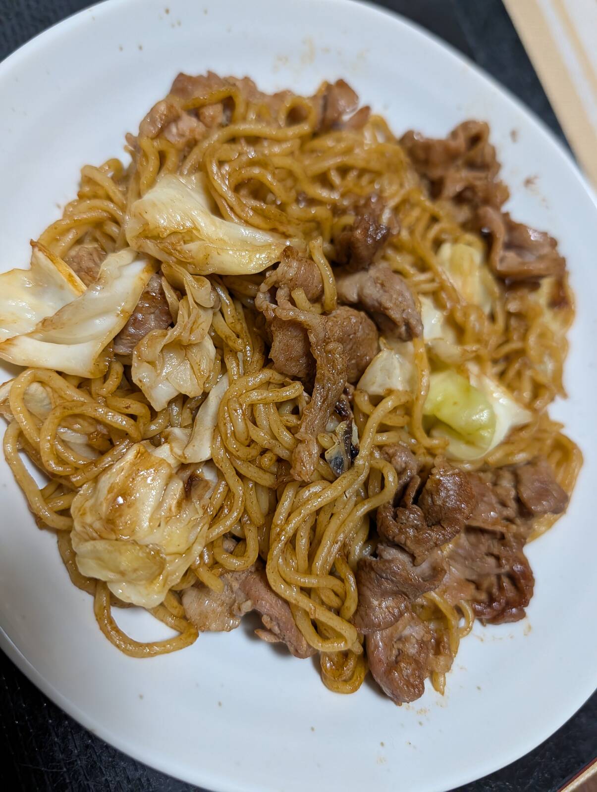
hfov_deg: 56.9
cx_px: 298
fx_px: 550
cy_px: 396
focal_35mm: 24
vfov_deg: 71.5
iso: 915
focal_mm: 6.9
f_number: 1.68
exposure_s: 1/83.8
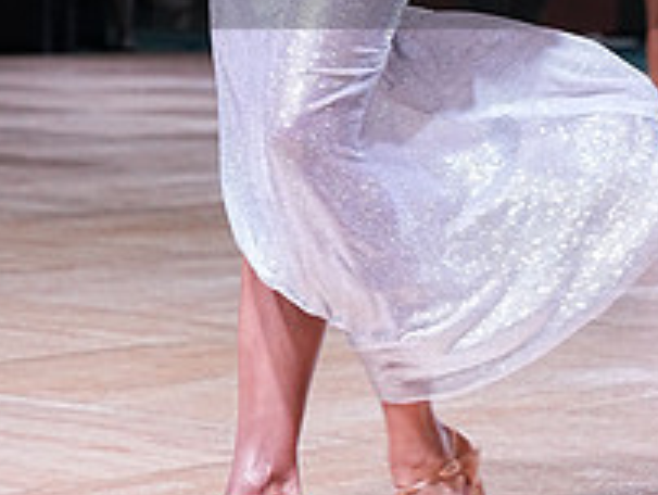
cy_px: -78
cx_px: 604
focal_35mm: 193
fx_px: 3673
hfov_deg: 10.2
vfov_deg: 7.7
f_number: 4
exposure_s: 1/400
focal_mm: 70
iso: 2000
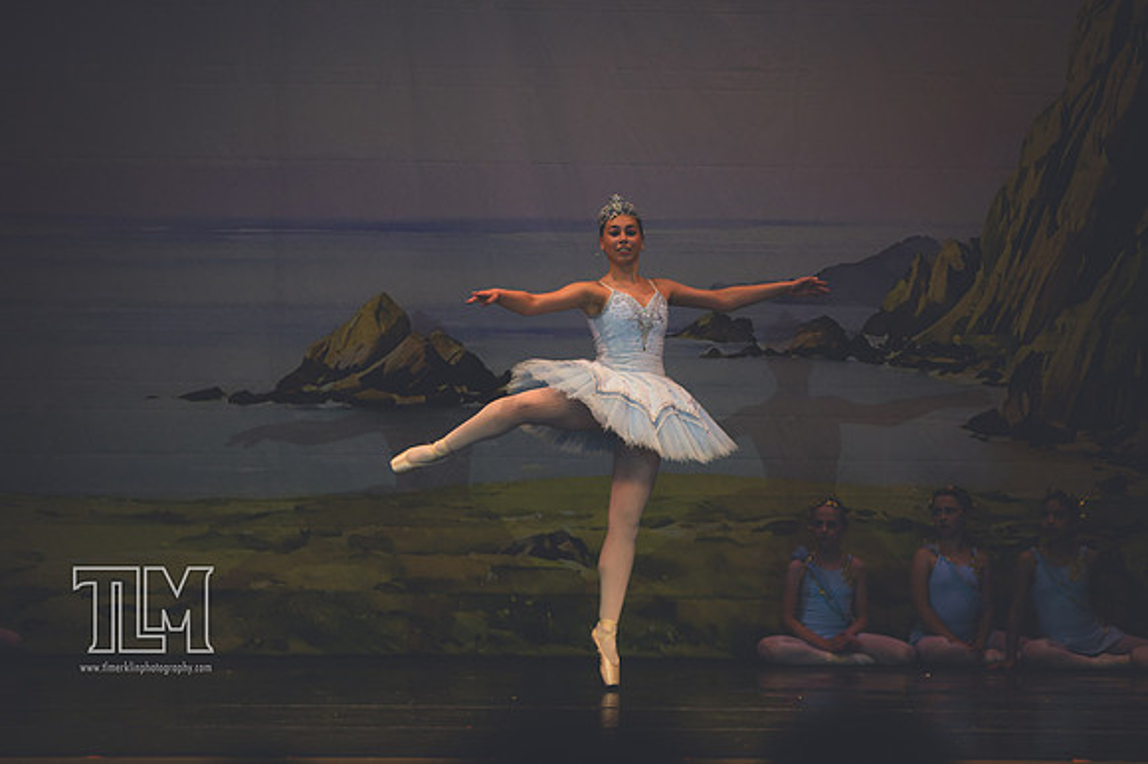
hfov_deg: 8.1
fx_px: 8127
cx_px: 574
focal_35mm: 255
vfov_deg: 5.4
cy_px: 382
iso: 500
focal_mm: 170
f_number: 2.8
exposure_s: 1/500
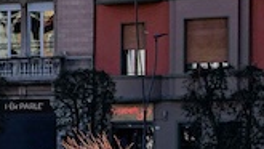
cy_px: 133
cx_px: -370
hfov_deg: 7.9
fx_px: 1758
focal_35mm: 251
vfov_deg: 4.8
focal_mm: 33
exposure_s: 1/250
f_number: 6.3
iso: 200
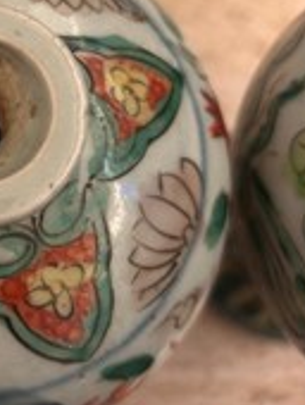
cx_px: -31
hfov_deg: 22.7
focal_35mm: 61
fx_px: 715
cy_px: 119
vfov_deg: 31.3
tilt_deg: -76.2
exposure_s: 1/50
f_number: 1.5
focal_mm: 5.7
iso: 125
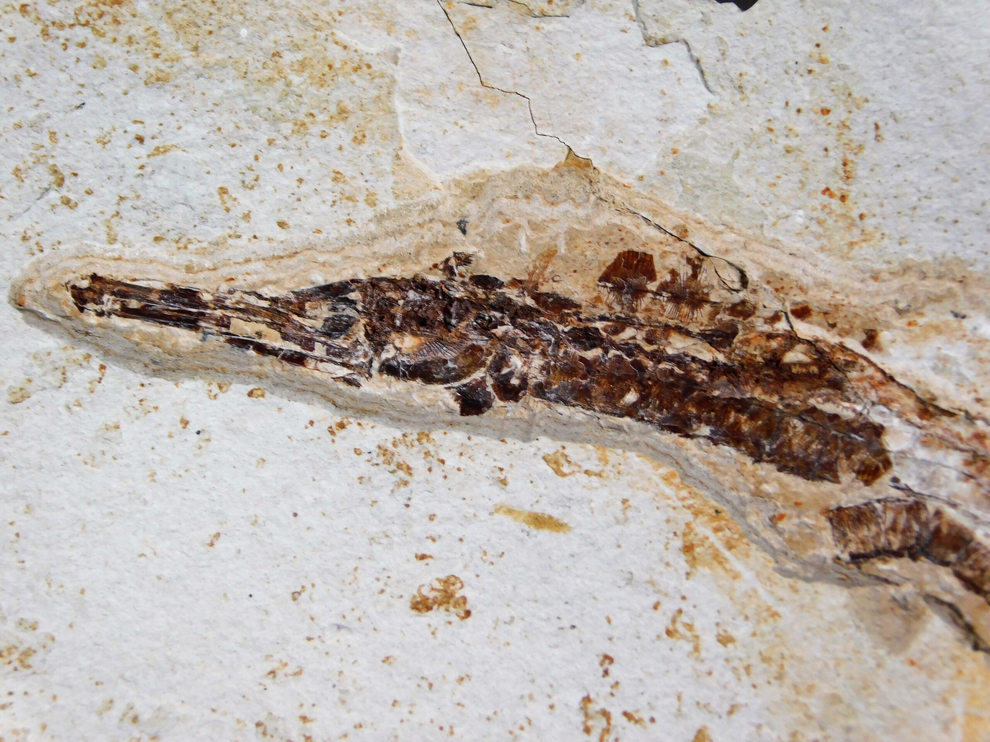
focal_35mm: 294
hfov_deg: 6.7
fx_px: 8408
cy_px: 371
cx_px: 495
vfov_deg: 5.1
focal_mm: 52.2
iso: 125
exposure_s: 1/125
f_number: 5.7
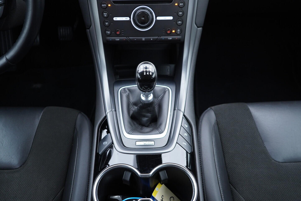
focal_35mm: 36
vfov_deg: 36.9
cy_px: 100
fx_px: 301
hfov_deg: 53.1
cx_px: 150
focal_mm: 24
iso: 320
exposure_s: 1/40
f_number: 2.8
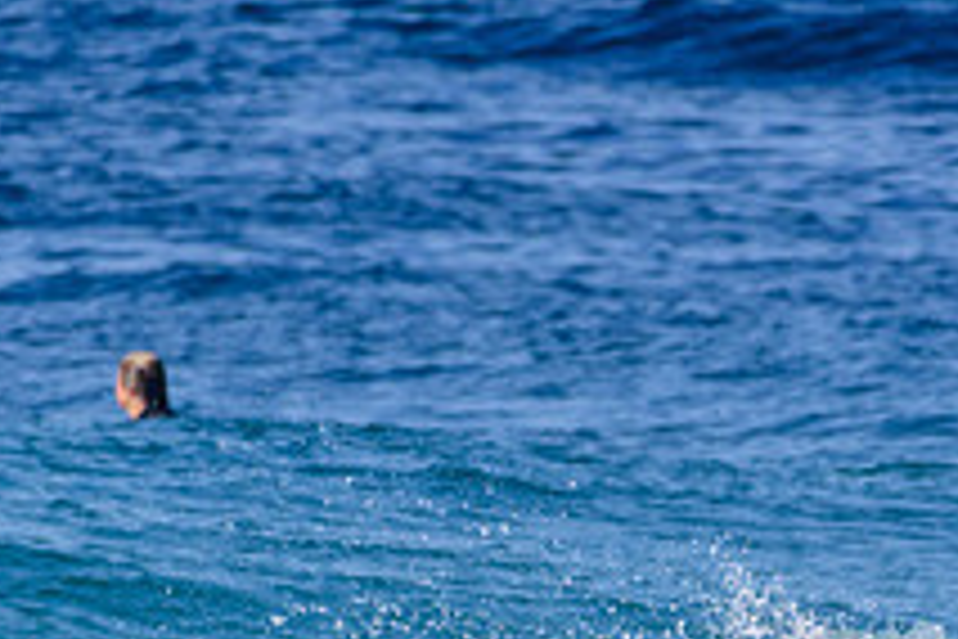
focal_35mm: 2045
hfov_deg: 1.0
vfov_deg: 0.7
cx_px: 441
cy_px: 790
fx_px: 54415
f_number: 5.6
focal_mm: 500
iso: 320
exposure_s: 1/2000
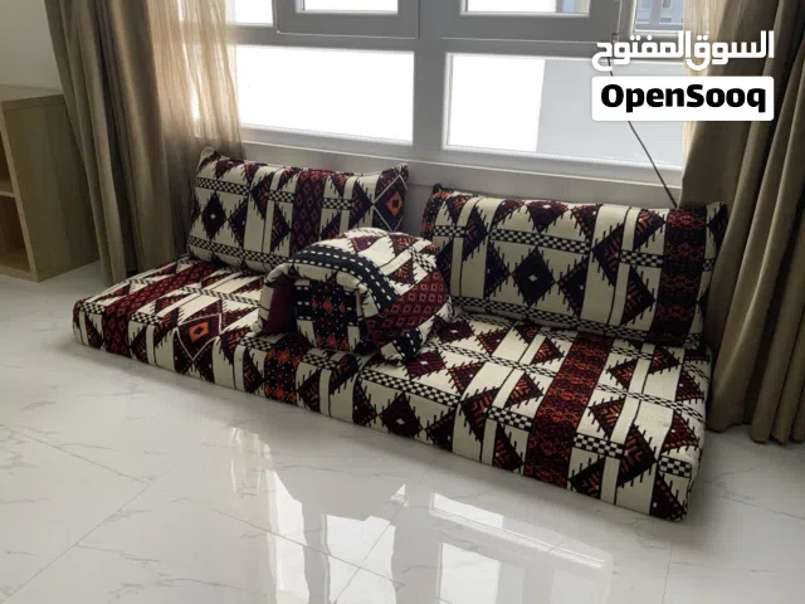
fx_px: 674
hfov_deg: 61.7
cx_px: 402
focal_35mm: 29
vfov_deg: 48.2
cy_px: 302
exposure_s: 1/87
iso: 64
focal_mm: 3
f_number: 1.8
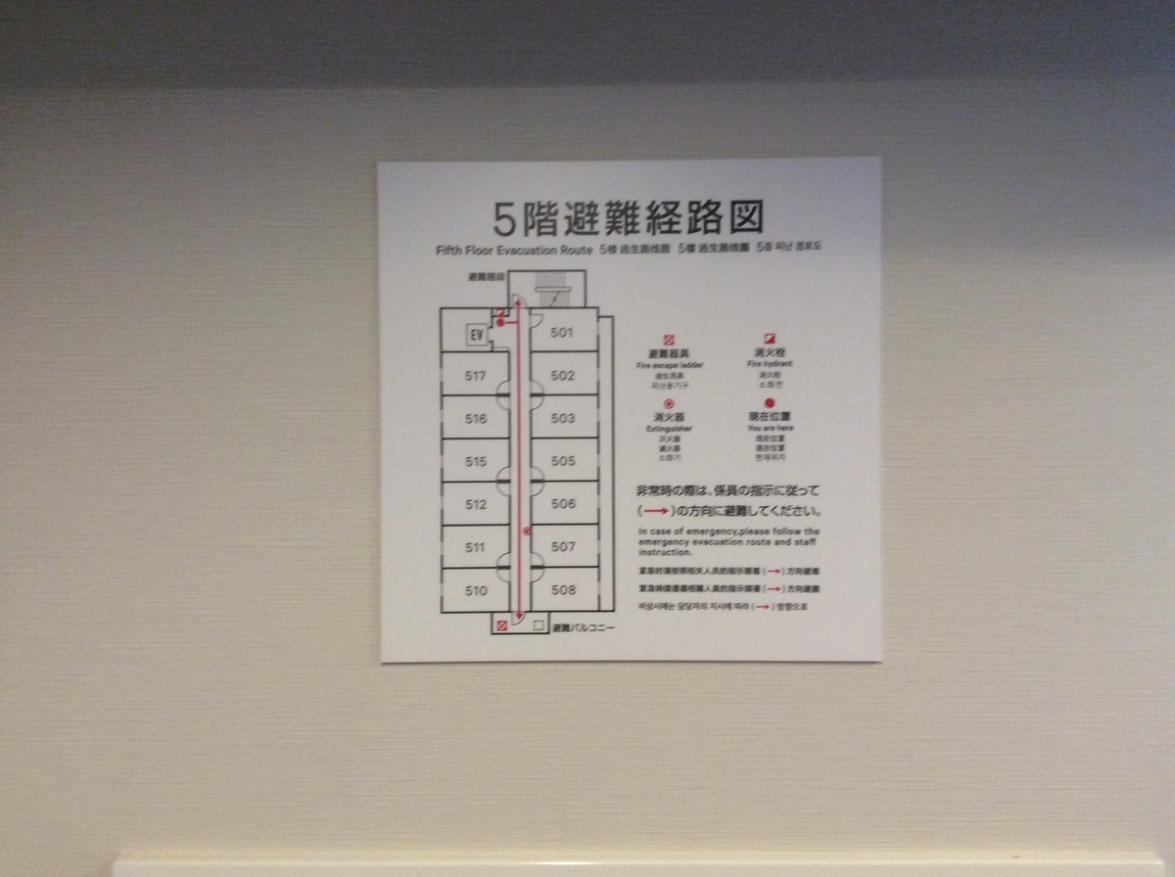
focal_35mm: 32
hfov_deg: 56.9
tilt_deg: -1.6
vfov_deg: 44.0
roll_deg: -0.3
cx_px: 588
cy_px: 438
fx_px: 1084
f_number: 2.4
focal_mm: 3.3
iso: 125
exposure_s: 1/24
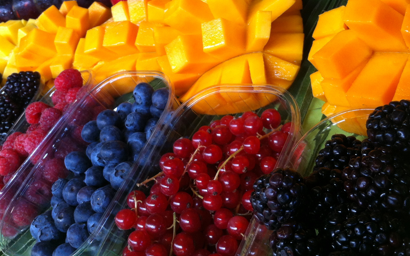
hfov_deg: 40.3
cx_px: 227
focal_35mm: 50
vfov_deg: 25.4
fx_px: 559
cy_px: 50
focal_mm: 3.85
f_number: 2.8
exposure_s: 1/60
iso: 100
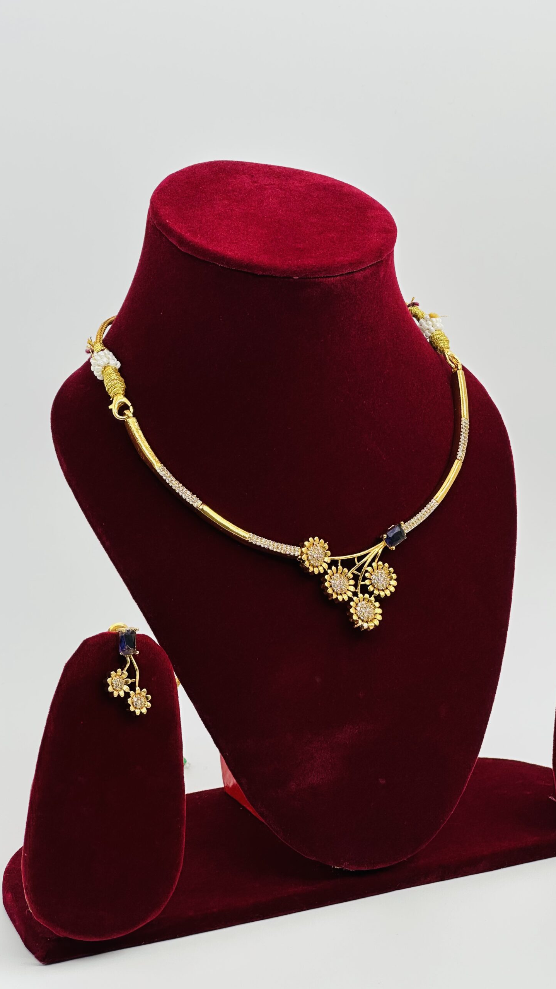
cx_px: 349
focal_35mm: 84
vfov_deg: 25.3
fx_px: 2202
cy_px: 495
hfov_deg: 14.4
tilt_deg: -13.4
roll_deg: -3.1
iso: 32
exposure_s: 1/143
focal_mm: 9
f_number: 2.8
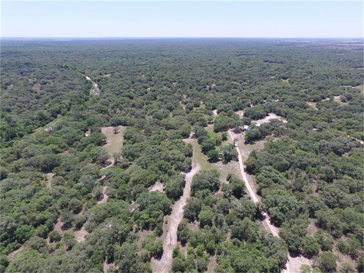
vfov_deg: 66.0
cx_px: 182
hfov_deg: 81.7
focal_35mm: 20
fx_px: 210
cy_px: 136
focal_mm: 3.61
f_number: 2.8
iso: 100
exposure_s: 1/756
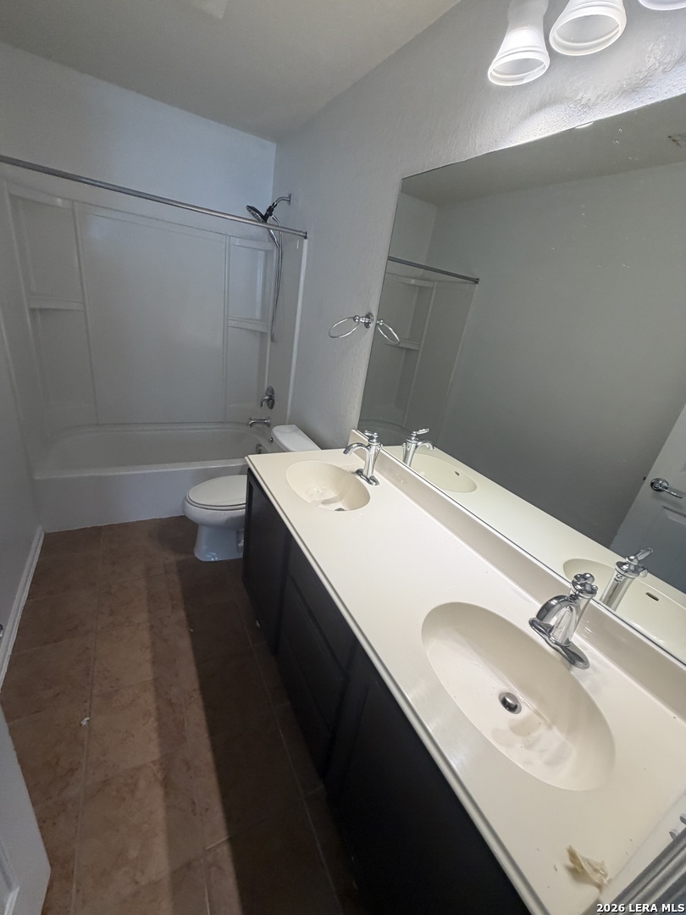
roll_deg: -9.1
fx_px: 370
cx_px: 343
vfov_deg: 102.1
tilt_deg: -23.8
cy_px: 458
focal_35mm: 14
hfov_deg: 85.7
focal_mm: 2.22
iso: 200
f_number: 2.2
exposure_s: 1/120
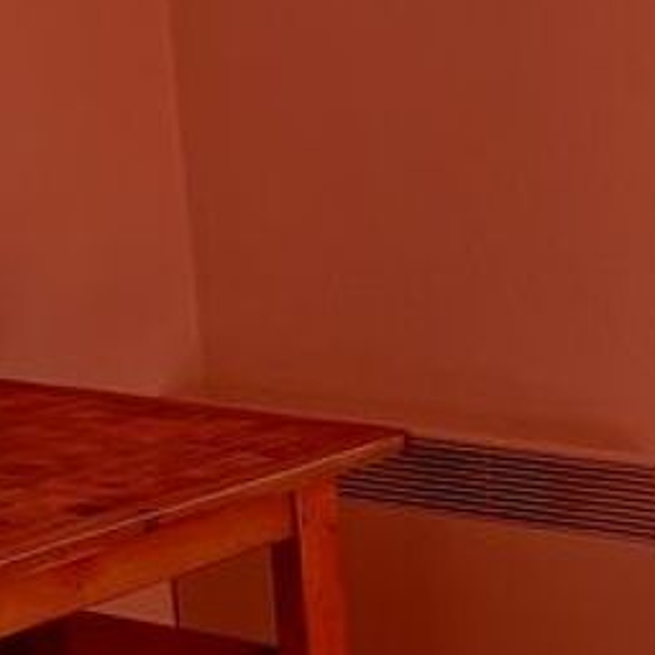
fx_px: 2462
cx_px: 947
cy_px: 587
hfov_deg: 14.3
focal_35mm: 115
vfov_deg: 15.0
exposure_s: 1/100
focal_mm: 4.71
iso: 74
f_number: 1.79
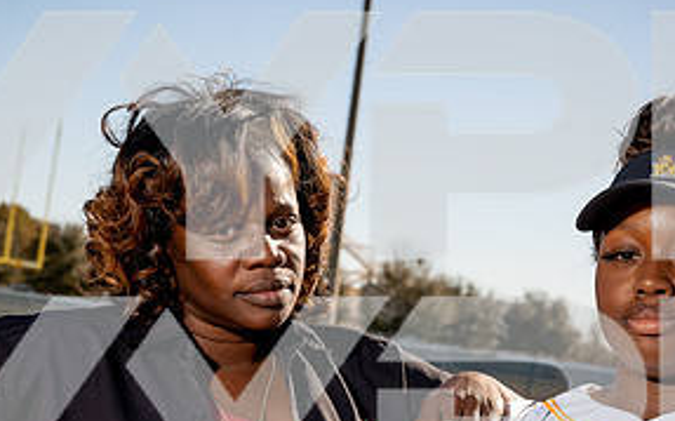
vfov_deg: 12.8
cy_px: 422
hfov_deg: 20.6
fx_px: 1857
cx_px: 332
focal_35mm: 101
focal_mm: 49
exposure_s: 1/250
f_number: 7.1
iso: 100
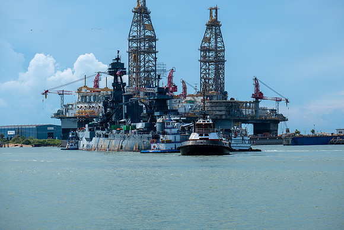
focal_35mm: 91
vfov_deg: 15.0
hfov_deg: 22.4
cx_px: 172
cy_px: 115
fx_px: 870
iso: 200
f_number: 4.5
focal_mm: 60.7
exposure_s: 1/950
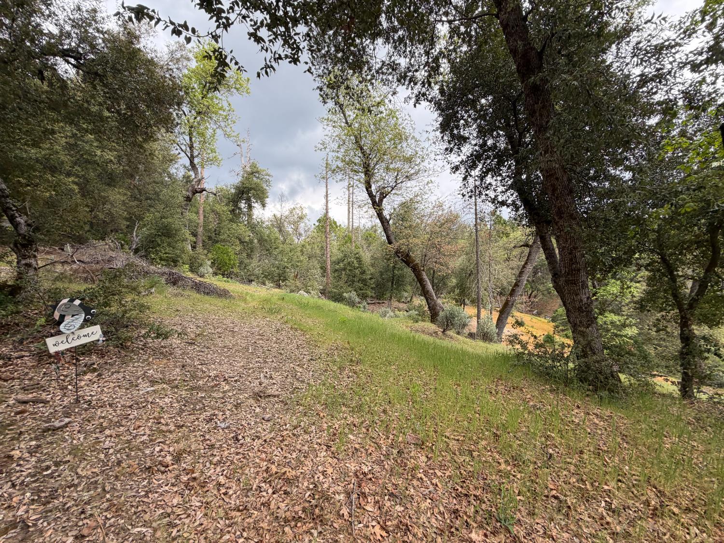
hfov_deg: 102.1
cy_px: 272
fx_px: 293
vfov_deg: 85.7
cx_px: 362
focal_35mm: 14
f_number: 2.2
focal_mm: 2.22
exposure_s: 1/185
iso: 50
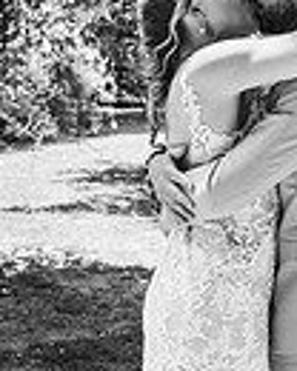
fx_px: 1253
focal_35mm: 114
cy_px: 237
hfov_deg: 13.5
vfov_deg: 16.8
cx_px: 121
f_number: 4.5
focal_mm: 35
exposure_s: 1/500
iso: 100
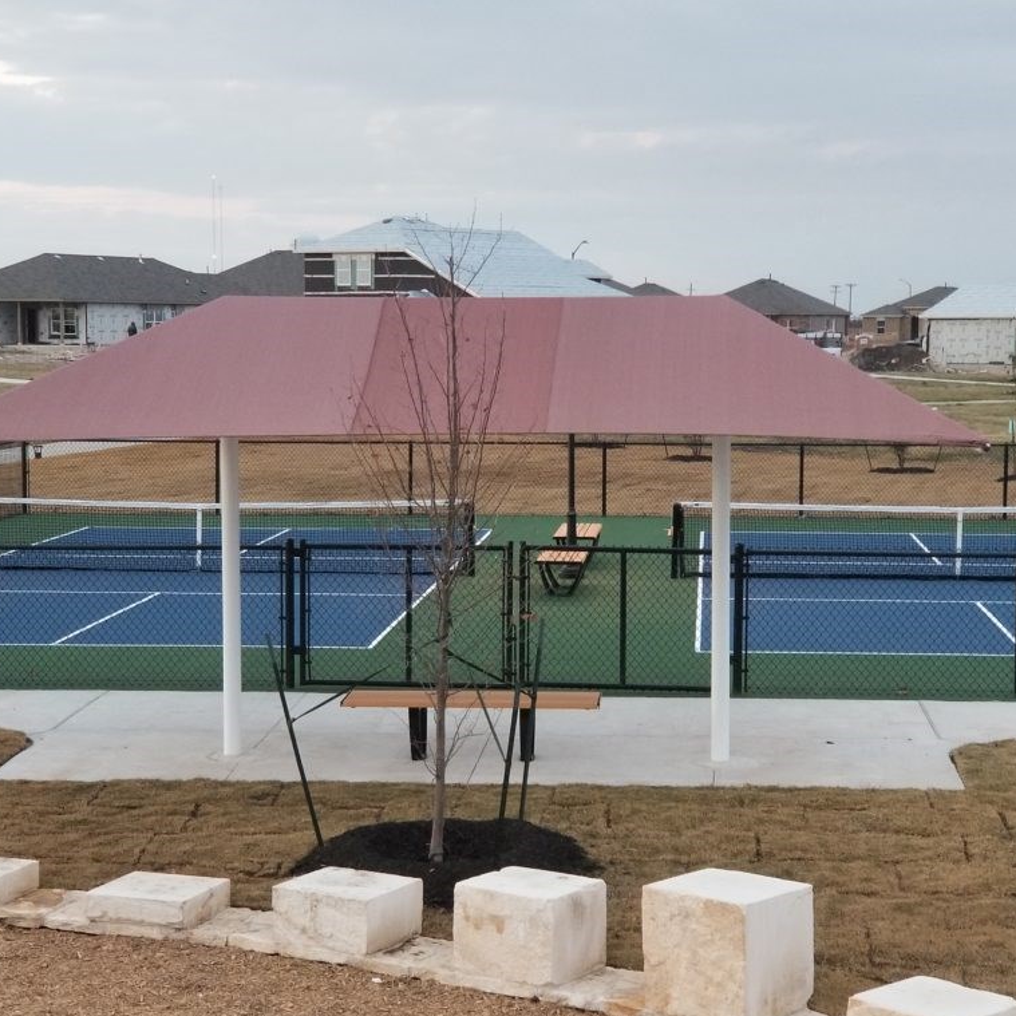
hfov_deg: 27.7
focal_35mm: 62
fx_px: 2059
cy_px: 511
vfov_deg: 27.7
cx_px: 474
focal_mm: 6
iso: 125
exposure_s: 1/30
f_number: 2.4
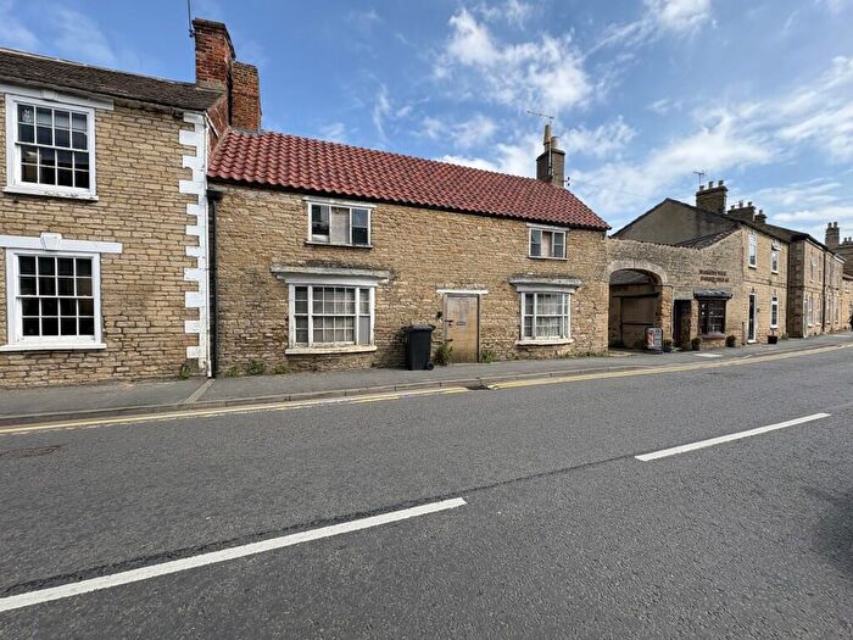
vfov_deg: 85.7
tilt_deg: -2.0
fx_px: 345
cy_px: 320
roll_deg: -0.5
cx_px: 426
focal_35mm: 14
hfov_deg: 102.1
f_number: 2.2
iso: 40
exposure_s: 1/1020
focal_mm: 2.22
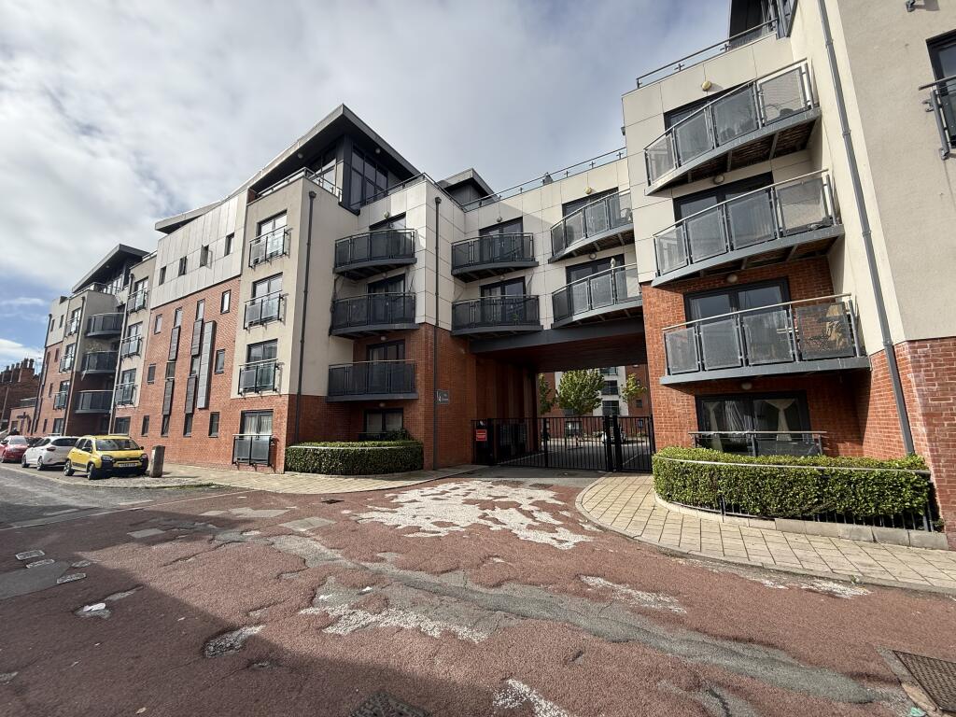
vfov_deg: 85.7
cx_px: 478
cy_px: 358
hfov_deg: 102.1
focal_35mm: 14
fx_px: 387
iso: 50
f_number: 2.2
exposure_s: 1/1167
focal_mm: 2.22
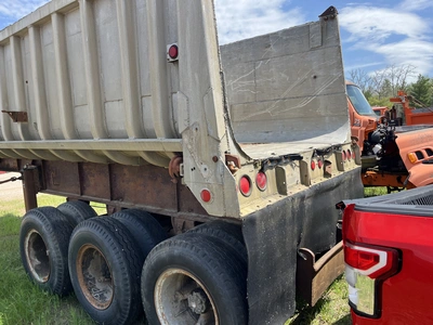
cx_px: 216
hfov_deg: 67.3
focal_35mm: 26
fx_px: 325
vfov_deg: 53.1
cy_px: 162
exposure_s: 1/1372
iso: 50
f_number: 1.6
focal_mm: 5.1
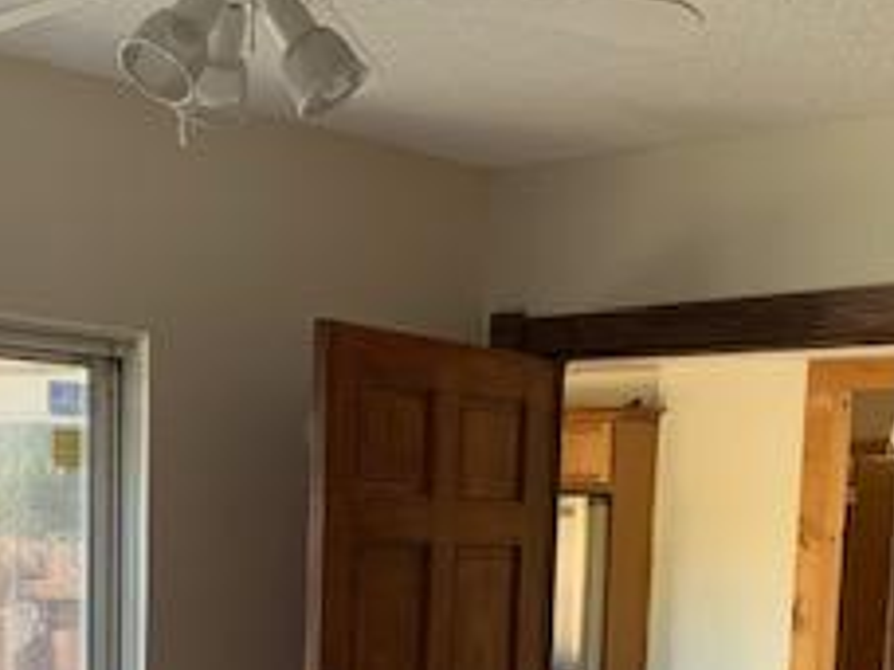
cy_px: 788
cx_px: 365
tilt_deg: -7.3
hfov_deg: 26.6
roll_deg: -1.8
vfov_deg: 19.1
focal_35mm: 73
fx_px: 1885
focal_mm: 4.25
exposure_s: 1/77
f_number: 1.8
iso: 100
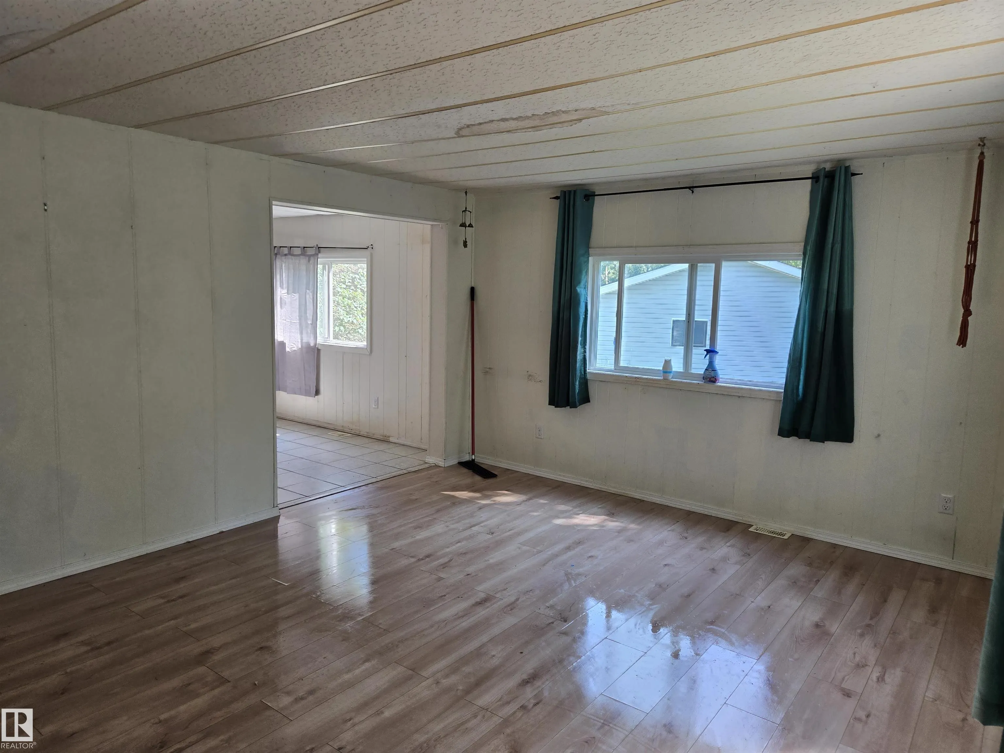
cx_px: 502
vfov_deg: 58.9
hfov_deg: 73.9
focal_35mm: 23
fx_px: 667
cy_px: 376
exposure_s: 1/180
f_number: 1.8
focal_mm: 5.4
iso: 80
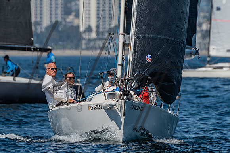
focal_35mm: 1061
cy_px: -16
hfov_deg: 1.9
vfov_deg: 1.3
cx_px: 146
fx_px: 6778
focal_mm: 400
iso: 100
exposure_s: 1/1250
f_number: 5.6
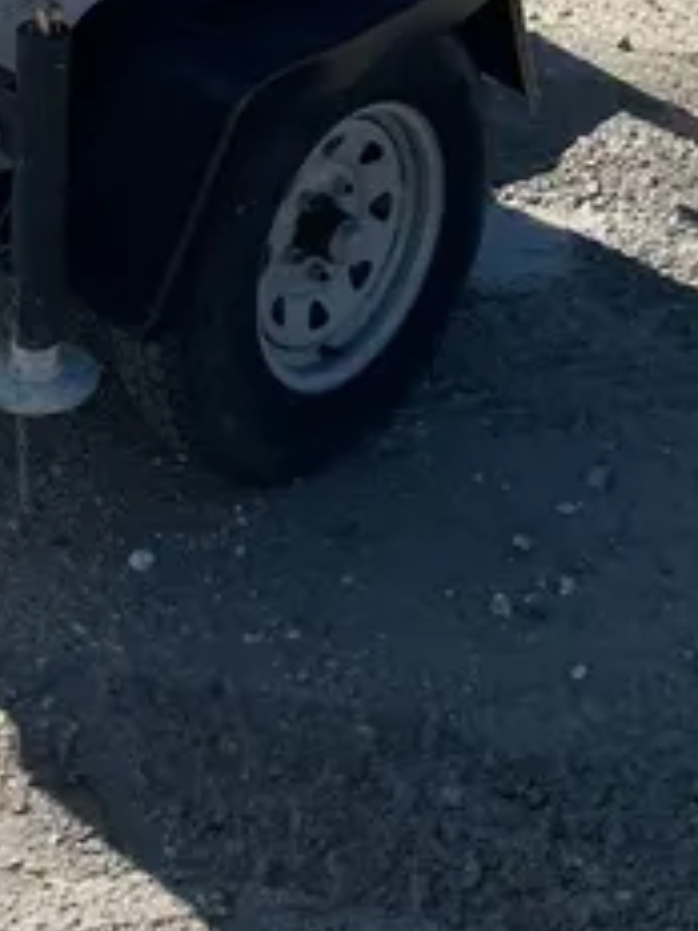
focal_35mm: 82
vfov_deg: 20.0
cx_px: 76
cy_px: -532
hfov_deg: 17.7
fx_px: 2205
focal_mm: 4.2
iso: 50
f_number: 1.6
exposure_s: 1/5556
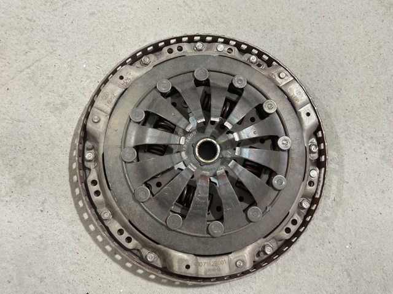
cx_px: 196
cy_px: 147
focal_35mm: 29
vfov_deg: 48.2
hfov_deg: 61.7
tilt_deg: -79.0
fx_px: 329
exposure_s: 1/50
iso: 64
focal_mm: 3
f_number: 1.8
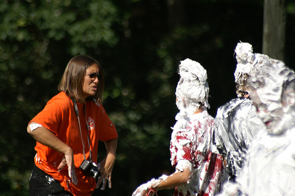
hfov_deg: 4.6
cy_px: 98
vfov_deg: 3.1
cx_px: 148
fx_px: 3685
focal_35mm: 450
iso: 100
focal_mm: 300
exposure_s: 1/640
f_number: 6.3
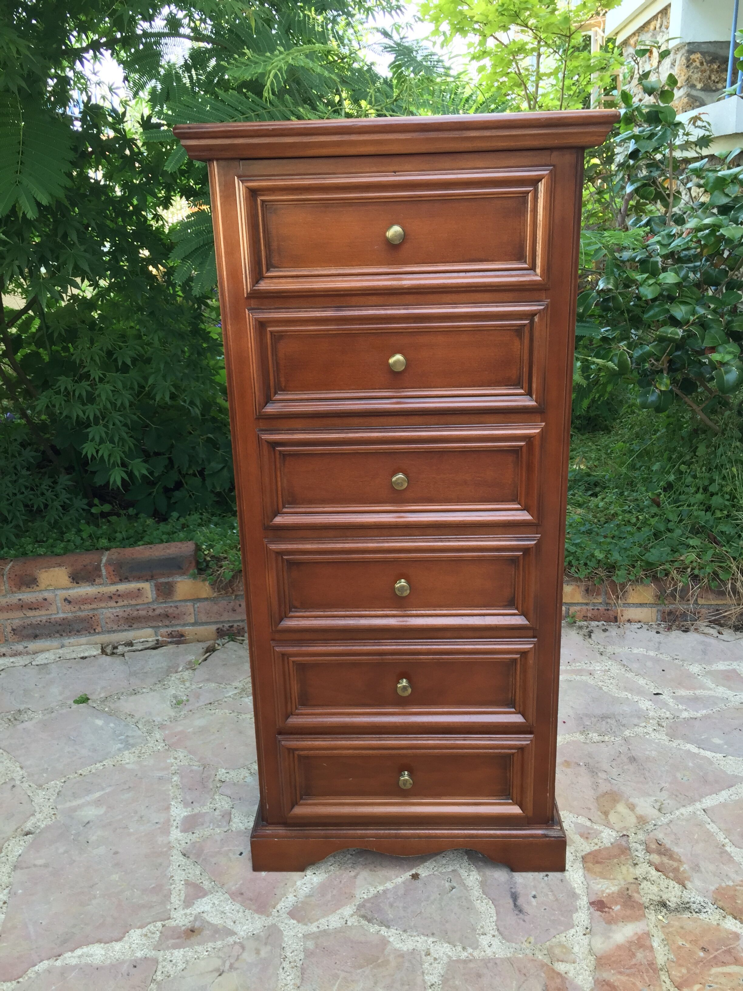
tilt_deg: -19.3
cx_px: 372
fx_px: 830
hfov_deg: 48.2
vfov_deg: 61.7
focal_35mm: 29
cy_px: 496
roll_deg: -1.0
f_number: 2.2
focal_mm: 4.15
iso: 32
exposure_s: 1/60
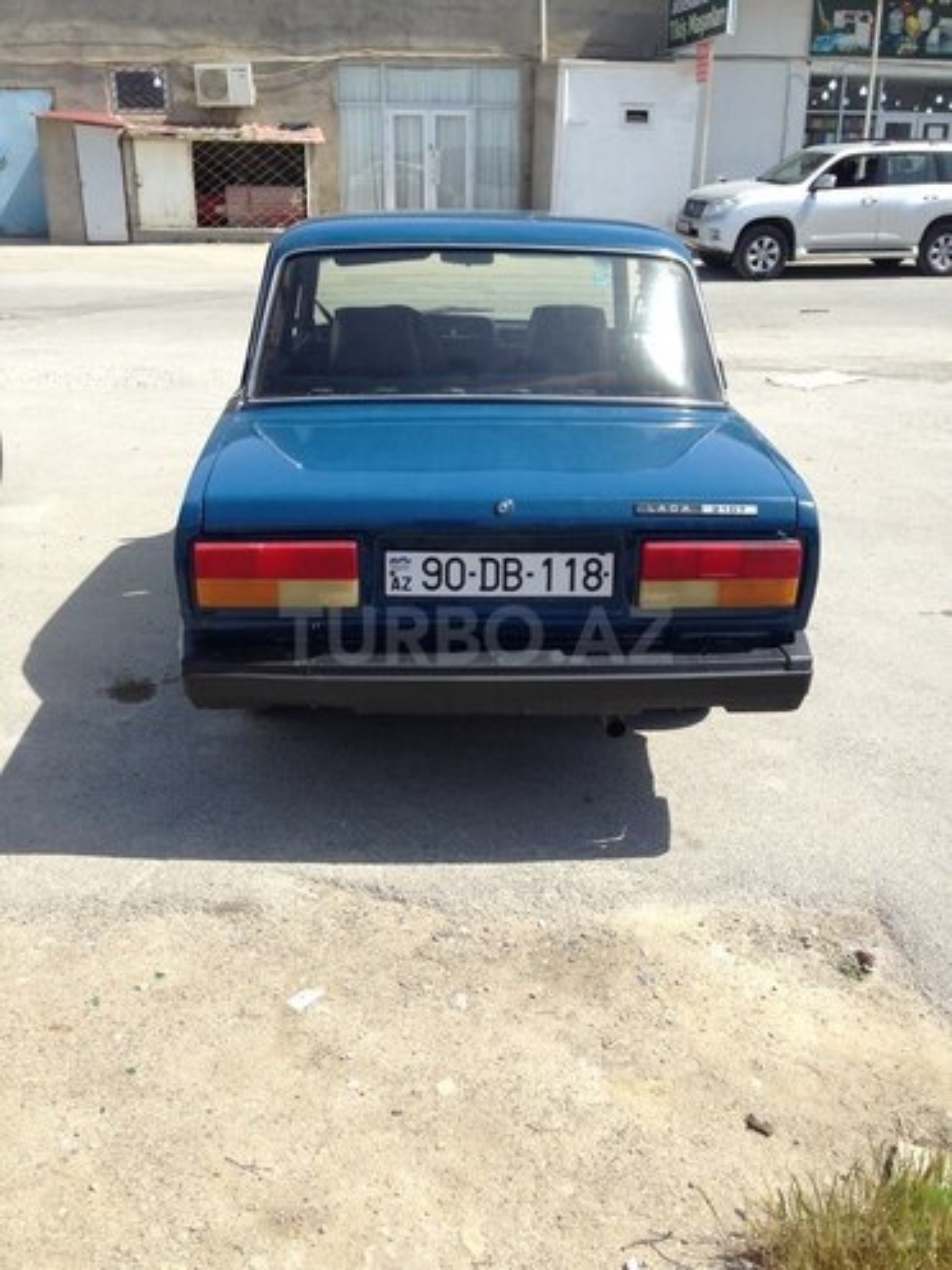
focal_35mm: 33
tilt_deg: -18.6
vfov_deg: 55.4
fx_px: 1210
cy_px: 635
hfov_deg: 42.9
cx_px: 476
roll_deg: -2.2
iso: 50
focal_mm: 4.12
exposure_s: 1/1085
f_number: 2.4
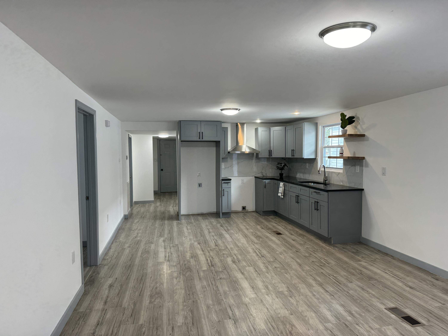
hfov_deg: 71.6
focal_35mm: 24
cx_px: 224
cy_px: 168
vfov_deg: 56.8
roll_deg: +1.0
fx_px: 311
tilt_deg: -2.9
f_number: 1.78
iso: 160
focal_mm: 6.86
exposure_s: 1/120
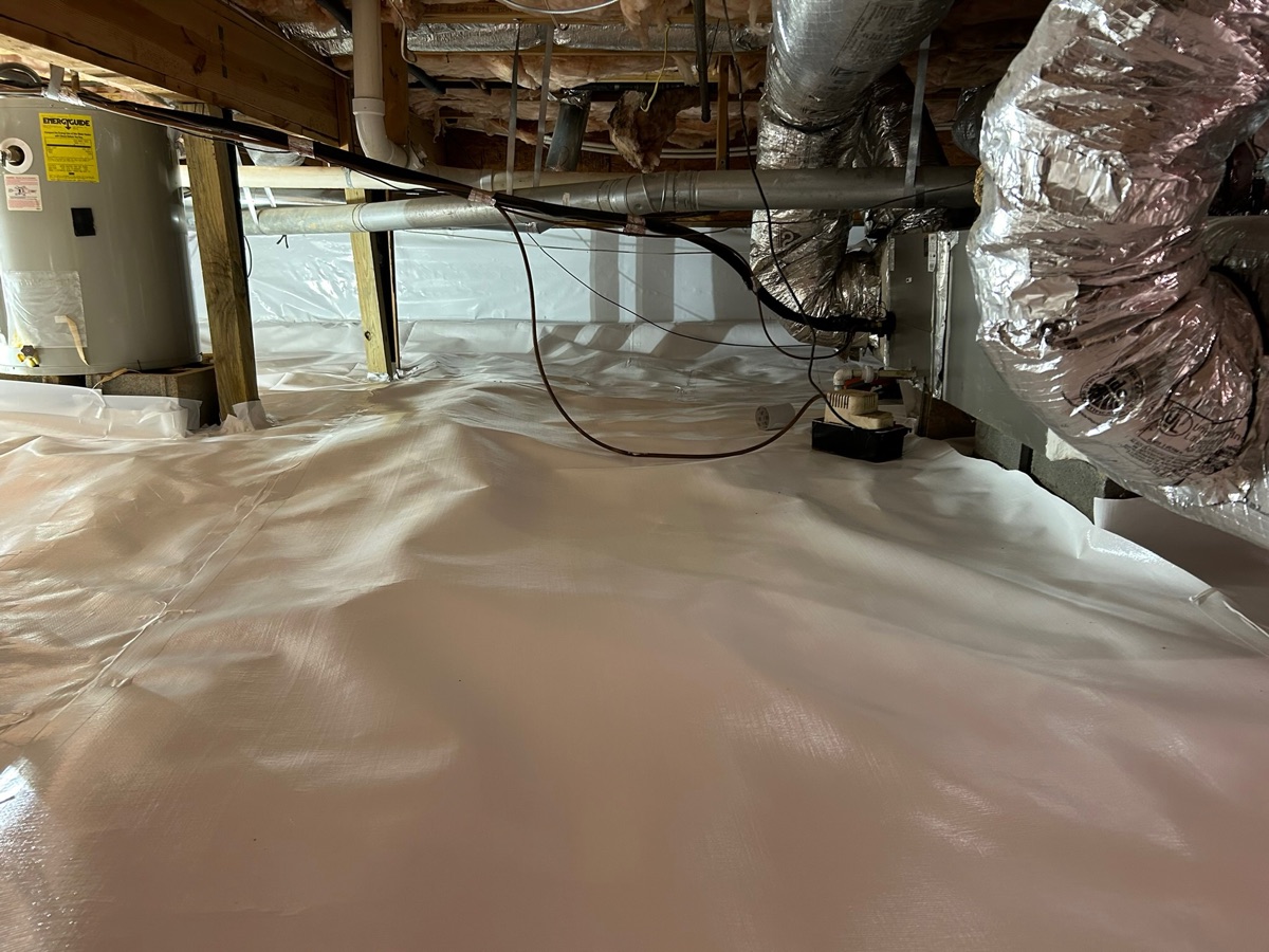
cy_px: 476
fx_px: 953
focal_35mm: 26
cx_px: 634
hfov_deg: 67.3
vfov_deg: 53.1
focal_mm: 5.7
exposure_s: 1/60
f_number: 1.5
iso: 200
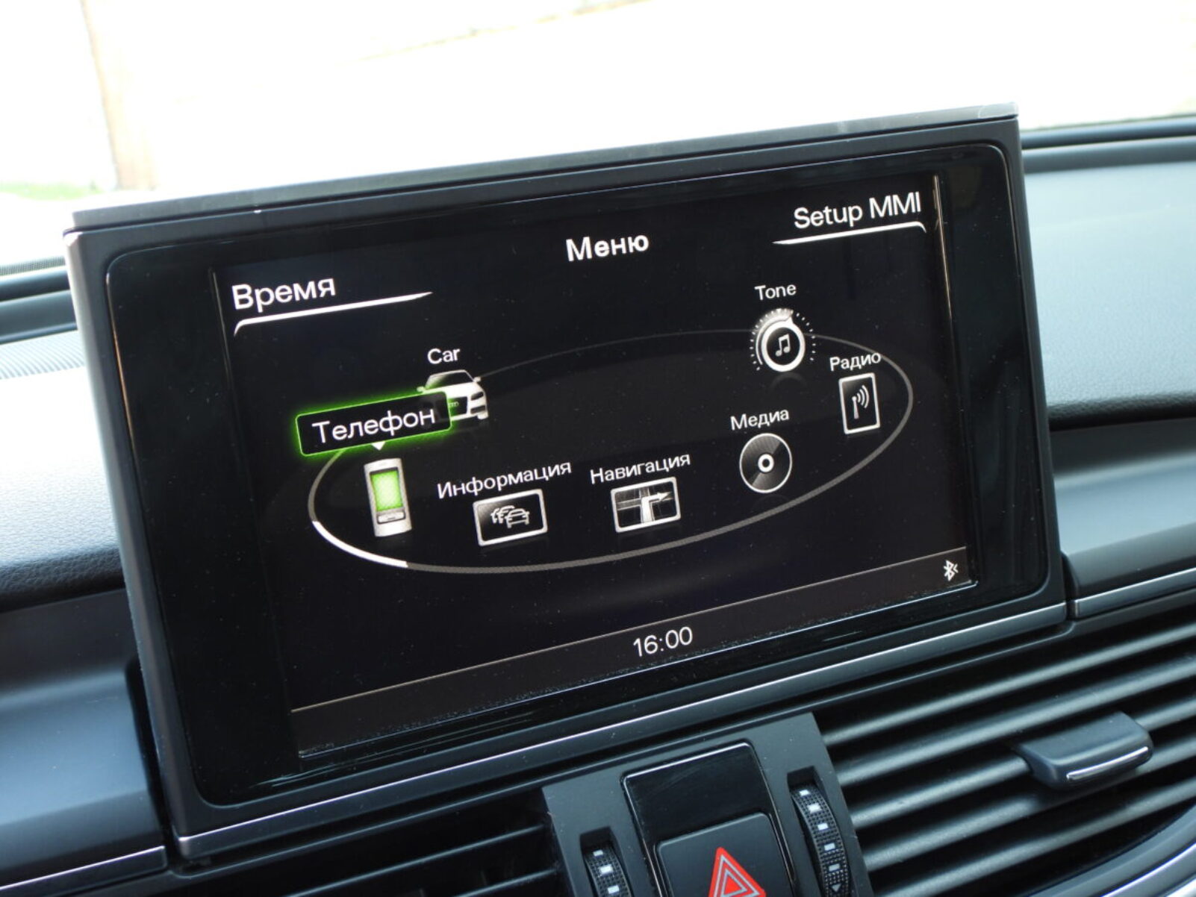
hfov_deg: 45.8
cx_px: 598
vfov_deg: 35.1
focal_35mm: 41
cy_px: 448
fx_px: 1417
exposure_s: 1/30
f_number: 3.2
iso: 160
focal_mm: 7.4
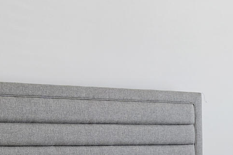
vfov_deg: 13.5
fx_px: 647
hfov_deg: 19.9
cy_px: 150
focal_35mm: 100
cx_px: 218
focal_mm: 16
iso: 320
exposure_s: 1/2.5
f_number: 9
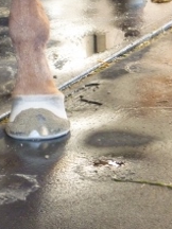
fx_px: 1312
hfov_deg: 7.4
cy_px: 114
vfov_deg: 10.0
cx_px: -31
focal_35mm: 198
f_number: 5.1
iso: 800
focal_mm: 17.7
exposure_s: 1/30
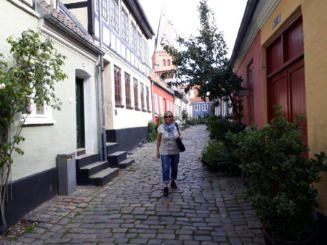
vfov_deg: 51.4
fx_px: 255
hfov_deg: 65.3
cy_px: 122
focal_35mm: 27
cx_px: 164
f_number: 1.9
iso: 40
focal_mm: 3.6
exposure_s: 1/206
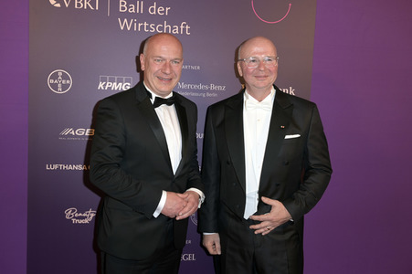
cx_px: 206
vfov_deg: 38.8
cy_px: 137
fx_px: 389
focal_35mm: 34
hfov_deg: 55.8
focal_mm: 34
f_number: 5.6
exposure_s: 1/250
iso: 640
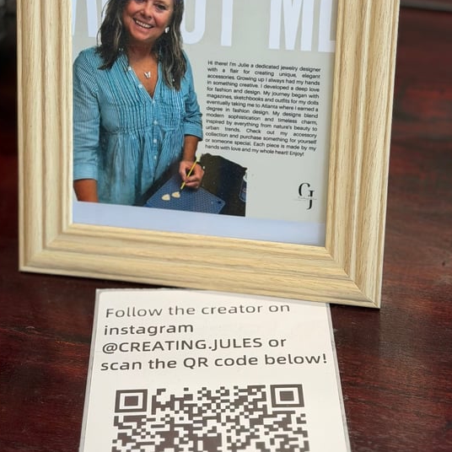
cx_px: 203
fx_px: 1197
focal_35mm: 81
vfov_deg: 21.4
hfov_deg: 21.4
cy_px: 179
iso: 64
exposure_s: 1/258
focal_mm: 6.76
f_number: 1.78
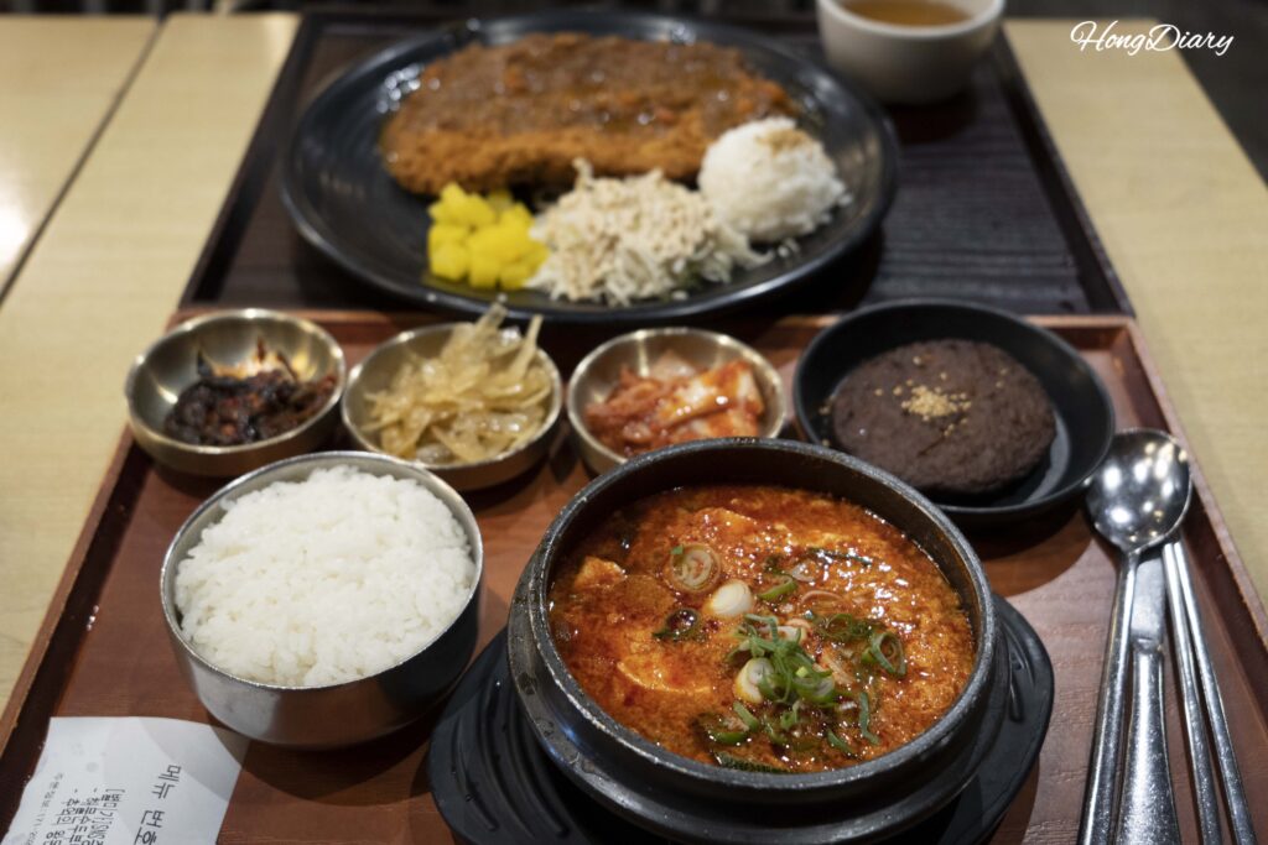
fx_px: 1268
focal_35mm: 36
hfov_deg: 53.1
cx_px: 634
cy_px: 422
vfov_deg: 36.9
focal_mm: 36
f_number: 5
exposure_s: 1/160
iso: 3200
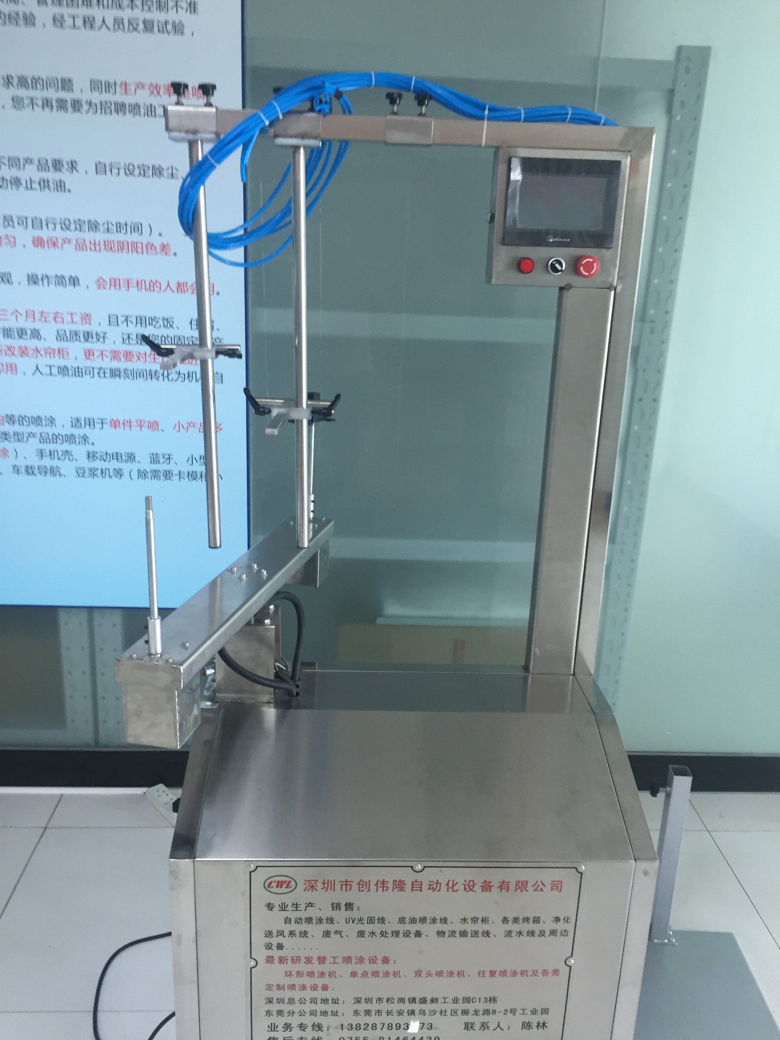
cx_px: 390
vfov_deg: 61.7
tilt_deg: -20.7
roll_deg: -0.4
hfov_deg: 48.2
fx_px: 871
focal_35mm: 29
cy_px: 520
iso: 125
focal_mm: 4.15
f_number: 2.2
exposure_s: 1/33
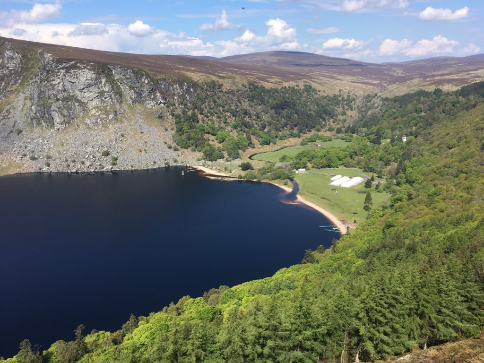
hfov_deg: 61.7
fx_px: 405
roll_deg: +0.5
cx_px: 242
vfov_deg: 48.2
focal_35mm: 29
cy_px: 182
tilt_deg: -13.6
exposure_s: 1/1282
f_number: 2.2
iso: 25
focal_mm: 4.15
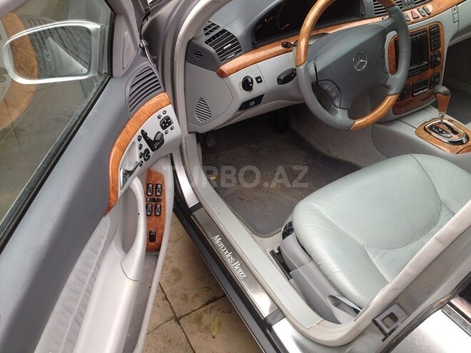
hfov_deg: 52.6
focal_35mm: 35
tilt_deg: -43.0
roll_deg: +0.9
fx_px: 476
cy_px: 176
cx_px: 236
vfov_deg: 40.7
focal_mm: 4.28
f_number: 2.4
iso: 80
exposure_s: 1/120
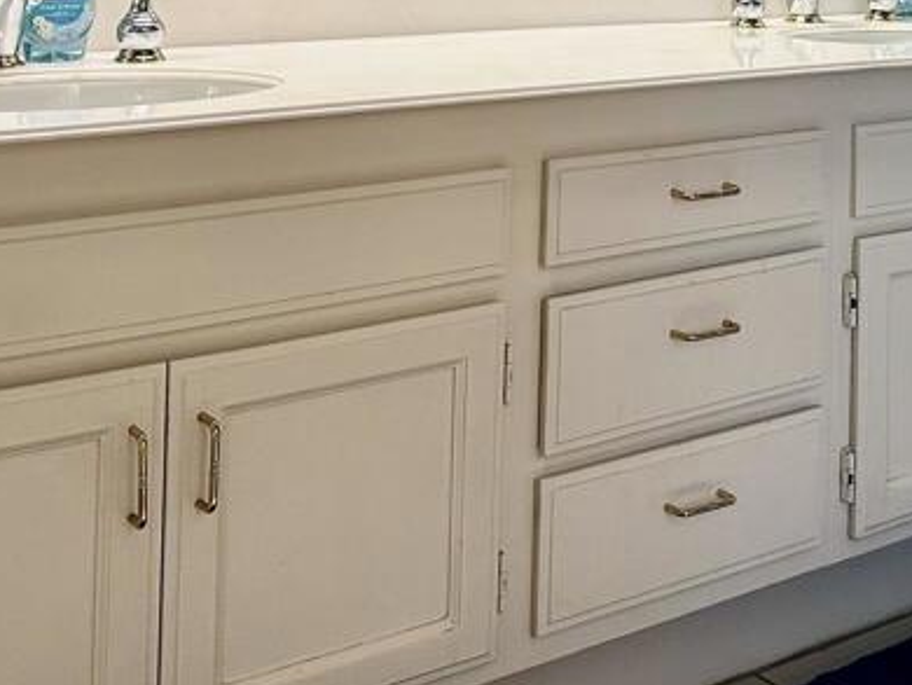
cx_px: 737
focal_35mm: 63
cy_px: -157
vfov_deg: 21.5
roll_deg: -1.3
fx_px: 1661
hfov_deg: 29.9
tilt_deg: +1.2
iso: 160
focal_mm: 6.86
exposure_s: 1/60
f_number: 1.78
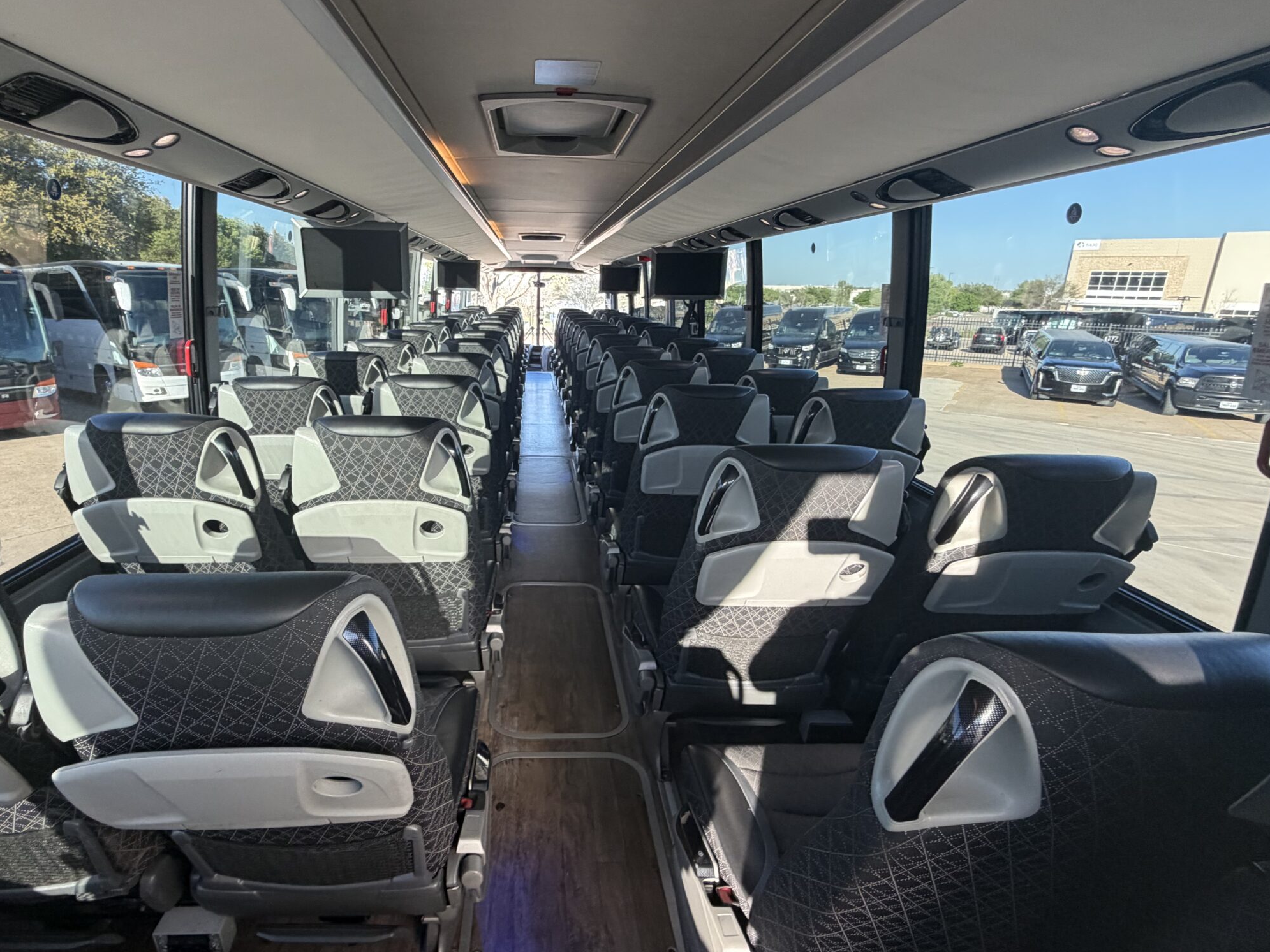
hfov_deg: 87.4
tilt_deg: -15.1
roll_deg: -0.1
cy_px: 467
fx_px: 660
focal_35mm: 18
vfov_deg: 71.6
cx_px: 560
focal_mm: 2.22
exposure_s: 1/121
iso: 250
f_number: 2.2
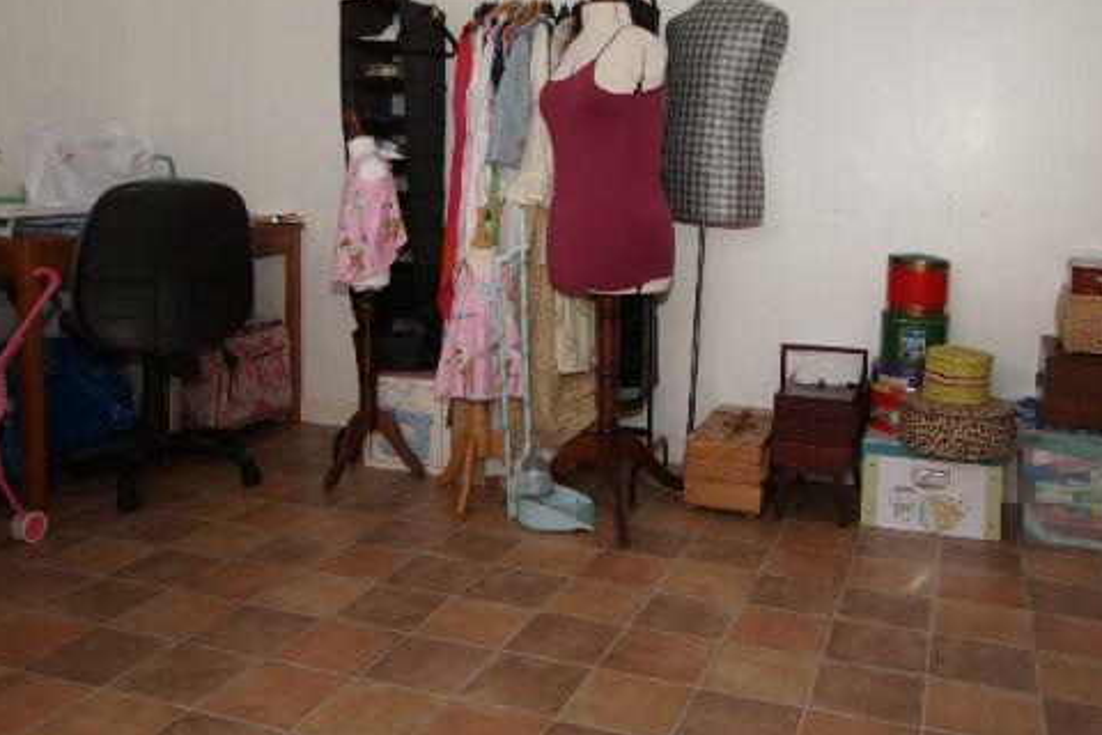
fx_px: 979
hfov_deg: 58.6
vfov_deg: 40.7
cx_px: 613
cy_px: 257
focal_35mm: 32
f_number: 4
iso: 125
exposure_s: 1/60
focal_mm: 10
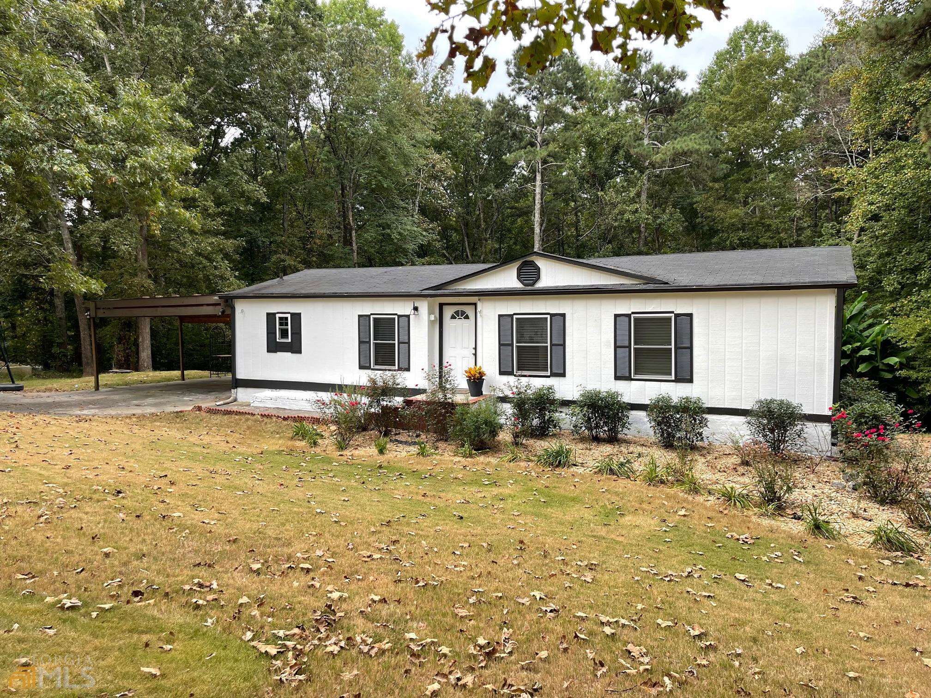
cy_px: 349
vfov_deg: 53.1
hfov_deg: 67.3
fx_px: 699
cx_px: 466
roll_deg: -1.1
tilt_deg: -4.3
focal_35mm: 26
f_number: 1.6
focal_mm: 5.1
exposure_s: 1/121
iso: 80
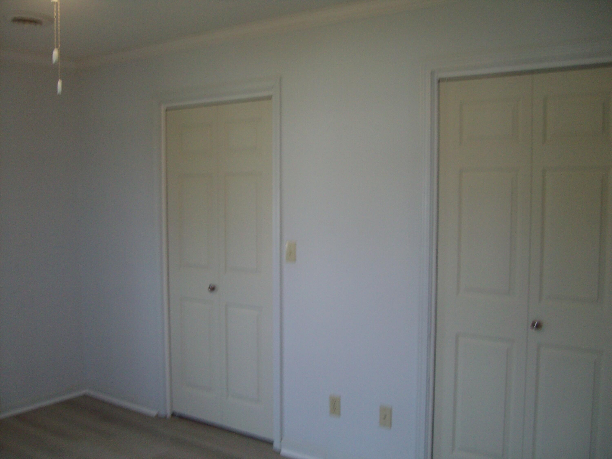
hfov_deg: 52.6
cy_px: 230
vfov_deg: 40.7
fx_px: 619
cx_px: 306
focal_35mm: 35
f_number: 2.8
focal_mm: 5.8
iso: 111
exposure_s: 1/40
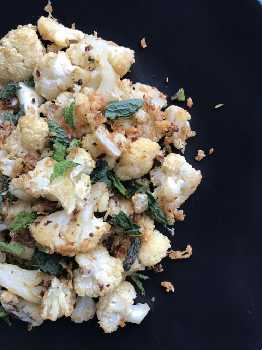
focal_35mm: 29
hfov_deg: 48.2
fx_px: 293
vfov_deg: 61.6
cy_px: 172
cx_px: 135
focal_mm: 3.99
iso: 25
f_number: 1.8
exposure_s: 1/30
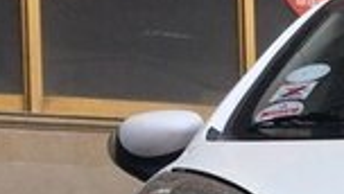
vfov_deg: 8.6
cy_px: 308
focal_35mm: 137
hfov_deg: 14.1
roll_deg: +0.1
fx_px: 1251
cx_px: 588
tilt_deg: -1.5
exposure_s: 1/493
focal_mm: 4.15
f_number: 2.2
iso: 25
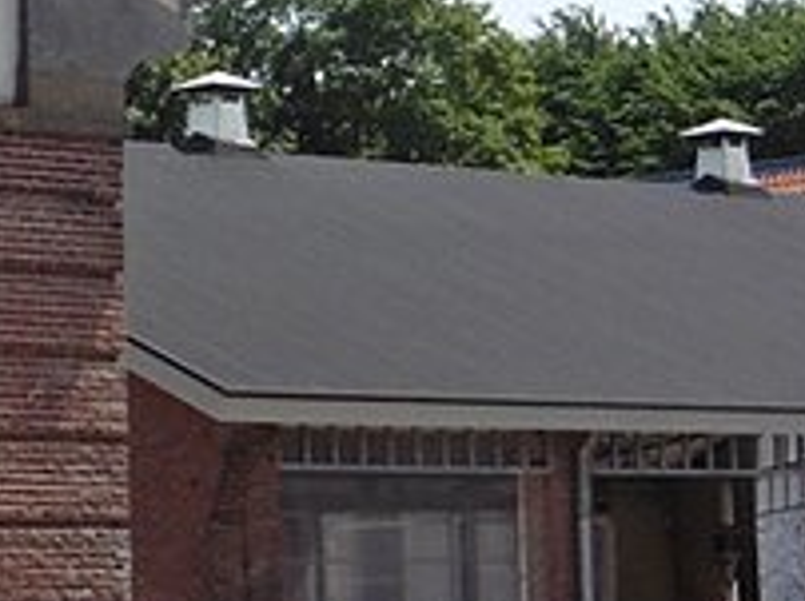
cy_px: 94
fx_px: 4042
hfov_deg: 11.1
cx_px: -283
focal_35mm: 174
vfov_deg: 8.5
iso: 100
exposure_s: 1/1250
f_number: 3.9
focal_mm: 6.9
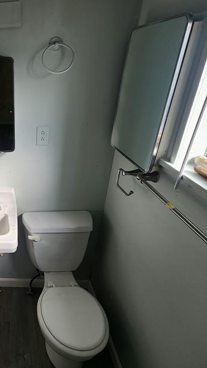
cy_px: 176
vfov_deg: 81.1
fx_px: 215
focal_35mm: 22
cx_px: -11
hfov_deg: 42.6
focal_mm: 2.2
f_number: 2.2
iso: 50
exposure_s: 1/163
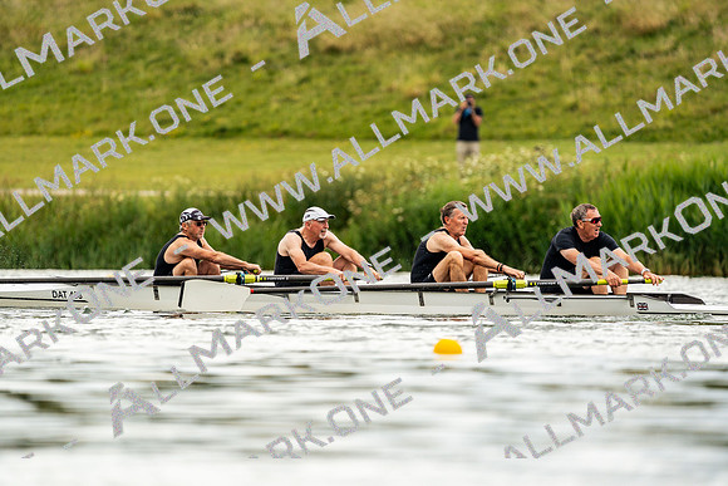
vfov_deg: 2.5
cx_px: 364
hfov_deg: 3.7
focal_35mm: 559
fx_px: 11306
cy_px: 243
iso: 500
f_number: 6.3
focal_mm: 559
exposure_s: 1/2000
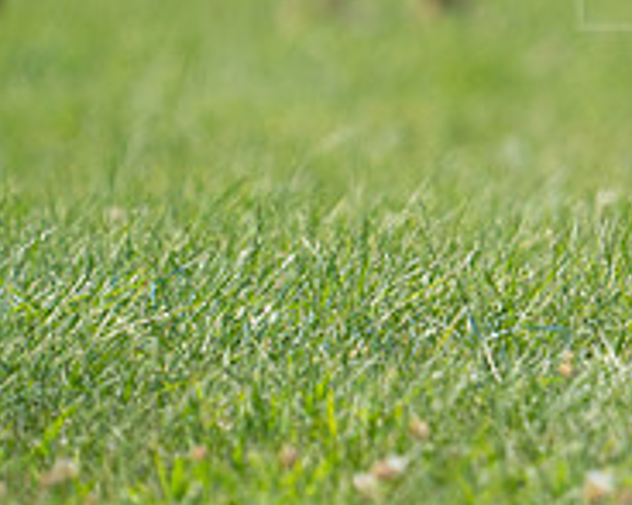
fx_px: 22471
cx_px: 903
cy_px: -22
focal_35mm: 1202
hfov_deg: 1.6
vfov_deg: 1.3
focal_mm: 407
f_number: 6.3
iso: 800
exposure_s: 1/4000
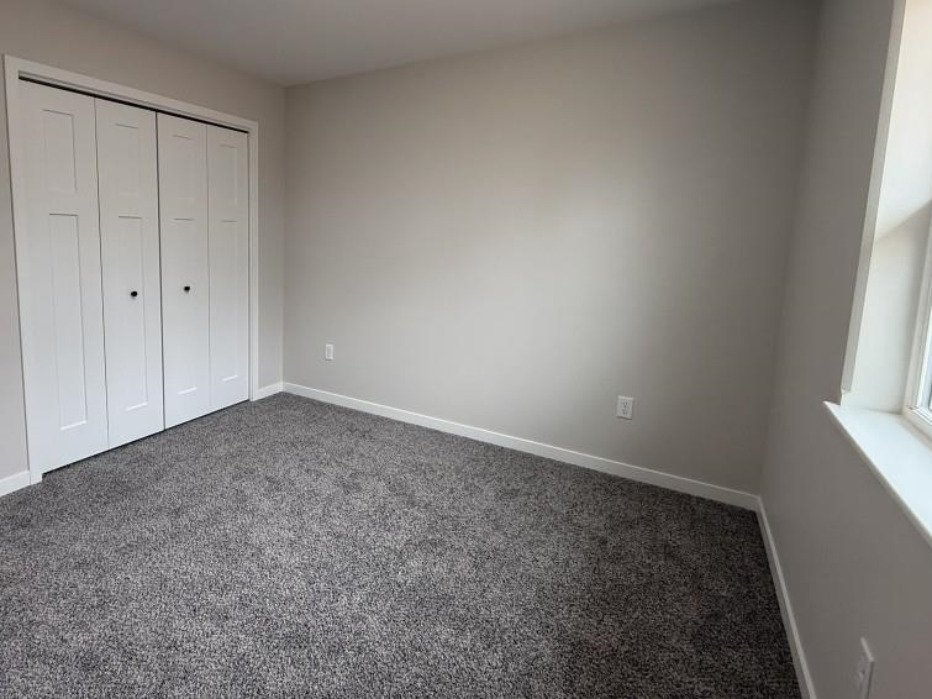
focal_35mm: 19
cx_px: 356
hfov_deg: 83.2
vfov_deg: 68.3
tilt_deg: -7.0
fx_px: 511
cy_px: 296
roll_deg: -1.4
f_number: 2.2
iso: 250
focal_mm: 2.22
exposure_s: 1/120
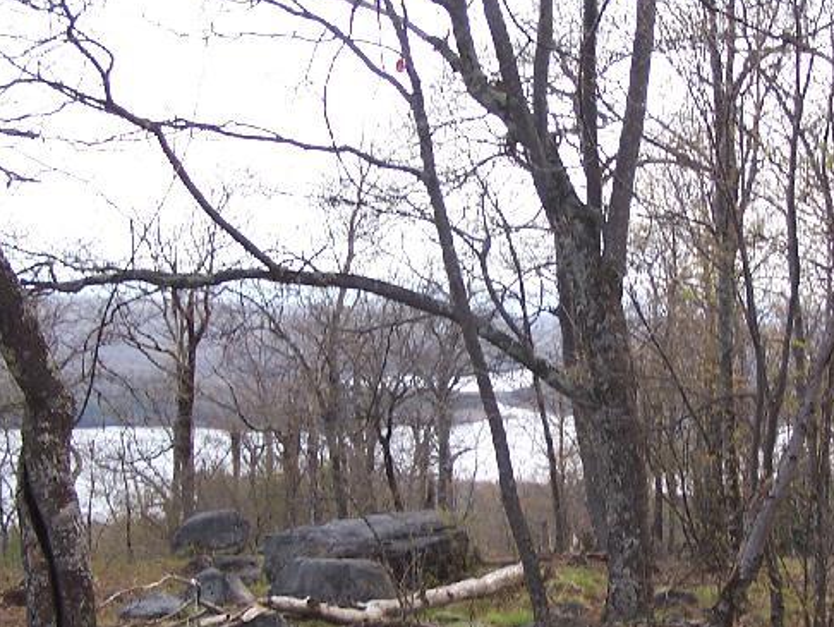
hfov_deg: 24.2
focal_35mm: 80
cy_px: 333
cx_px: 601
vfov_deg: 18.4
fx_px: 1928
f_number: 2.8
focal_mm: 6.3
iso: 80
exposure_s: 1/200
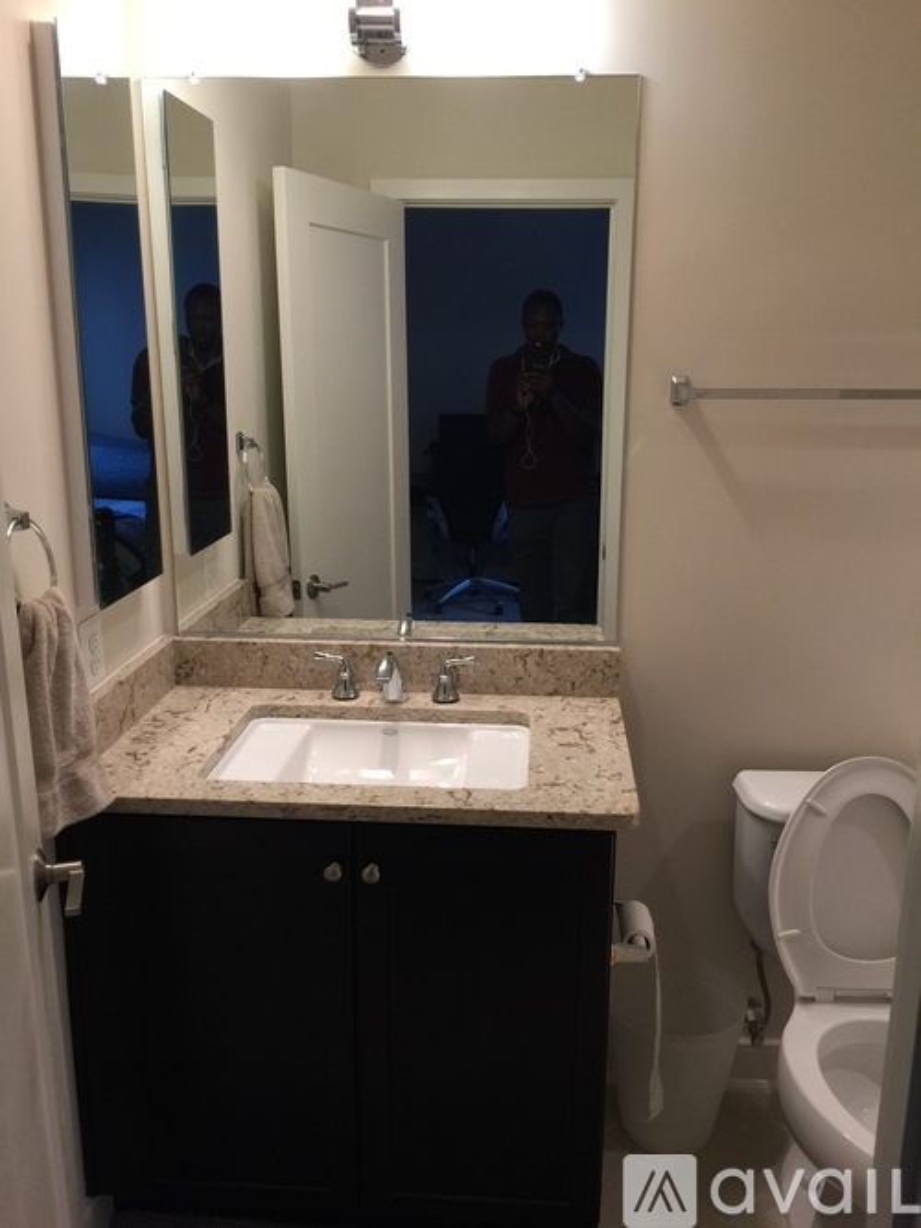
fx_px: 1029
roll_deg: -0.3
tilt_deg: -13.0
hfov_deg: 48.2
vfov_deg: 61.7
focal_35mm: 29
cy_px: 614
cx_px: 460
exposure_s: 1/30
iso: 50
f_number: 2.2
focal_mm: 4.15
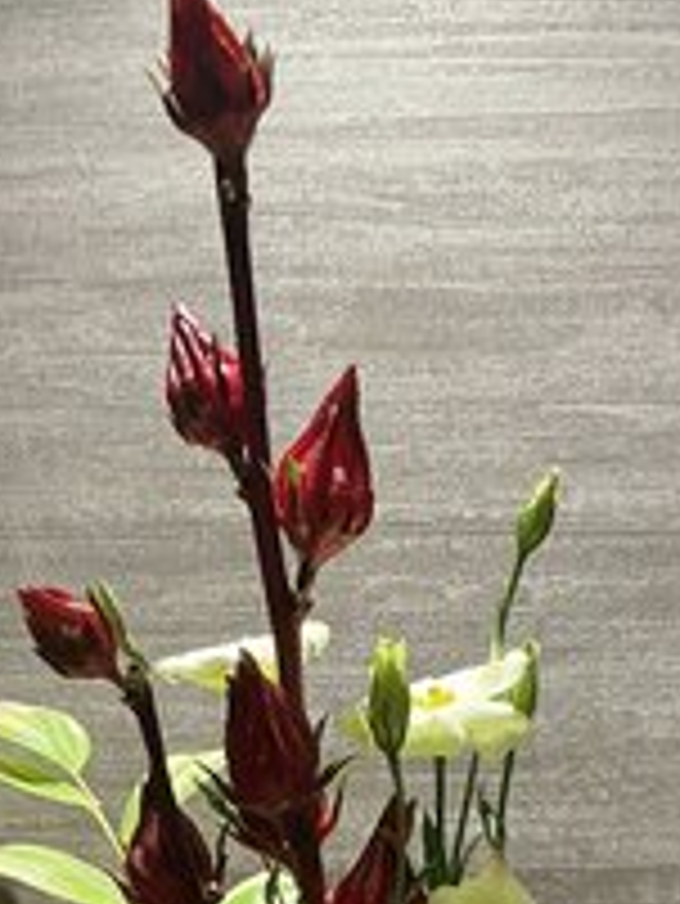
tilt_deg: +0.4
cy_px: 911
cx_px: 396
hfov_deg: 19.1
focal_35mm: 77
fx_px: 2015
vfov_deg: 24.2
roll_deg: +0.7
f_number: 1.8
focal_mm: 3
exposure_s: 1/60
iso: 100
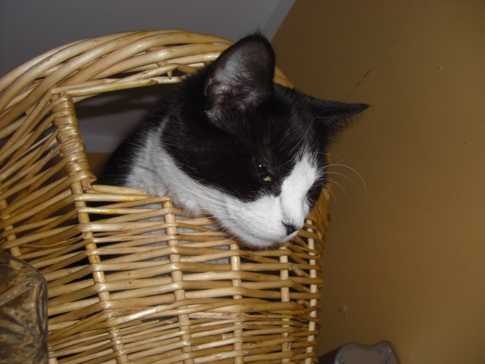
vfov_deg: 37.7
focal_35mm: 38
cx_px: 242
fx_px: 532
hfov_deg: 49.0
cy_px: 182
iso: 64
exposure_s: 1/60
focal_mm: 6.2
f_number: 2.7
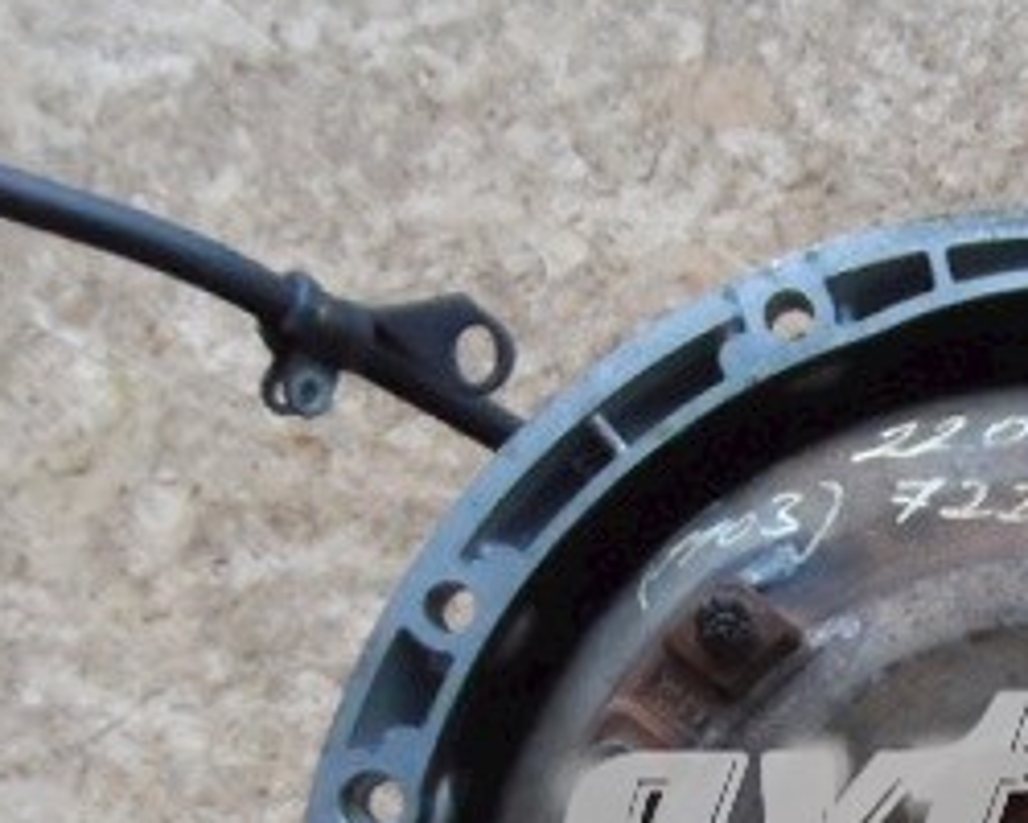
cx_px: 1032
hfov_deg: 29.4
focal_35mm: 60
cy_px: 807
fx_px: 1825
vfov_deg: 24.3
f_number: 3.2
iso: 640
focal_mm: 4
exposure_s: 1/30
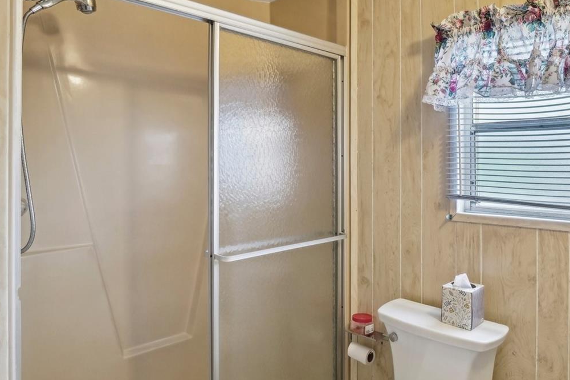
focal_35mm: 24
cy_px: 183
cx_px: 329
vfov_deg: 53.1
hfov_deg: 73.3
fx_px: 380
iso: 400
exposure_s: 1/10
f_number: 8
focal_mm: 10
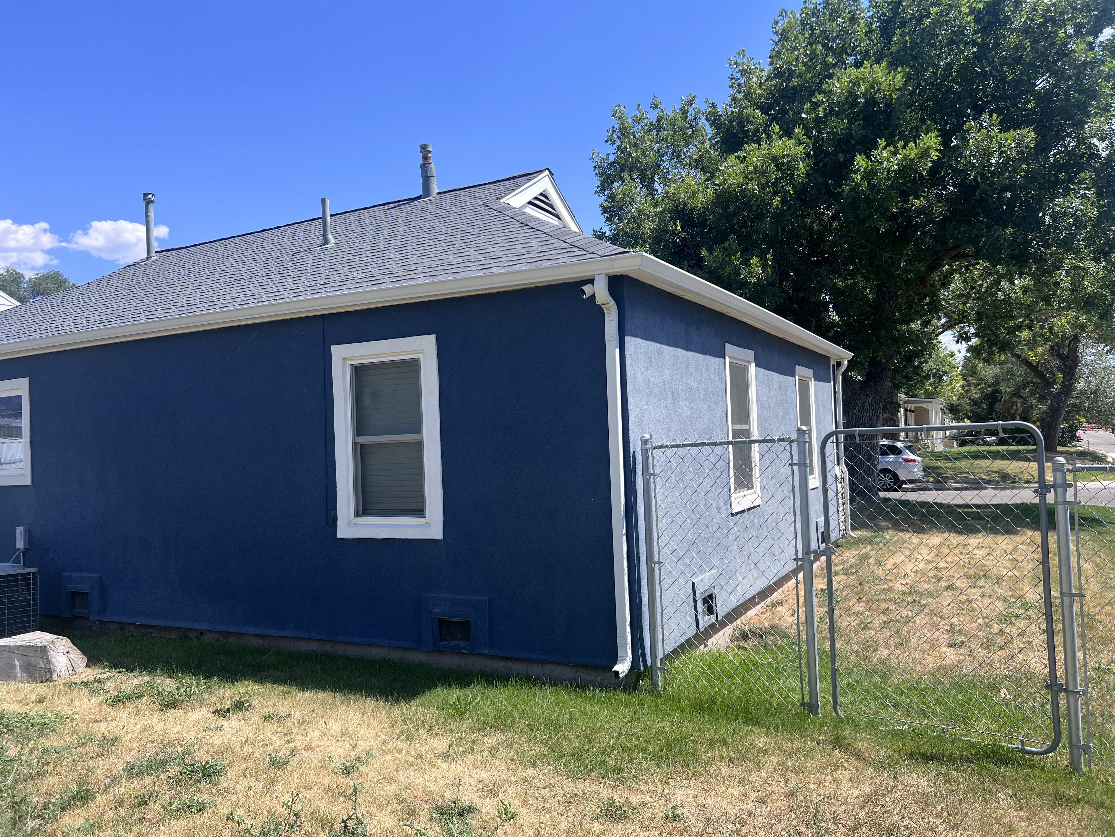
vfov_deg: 53.1
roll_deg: +1.4
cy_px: 418
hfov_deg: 67.3
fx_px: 837
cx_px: 558
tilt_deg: +1.2
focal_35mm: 26
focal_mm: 5.7
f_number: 1.5
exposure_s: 1/2513
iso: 50
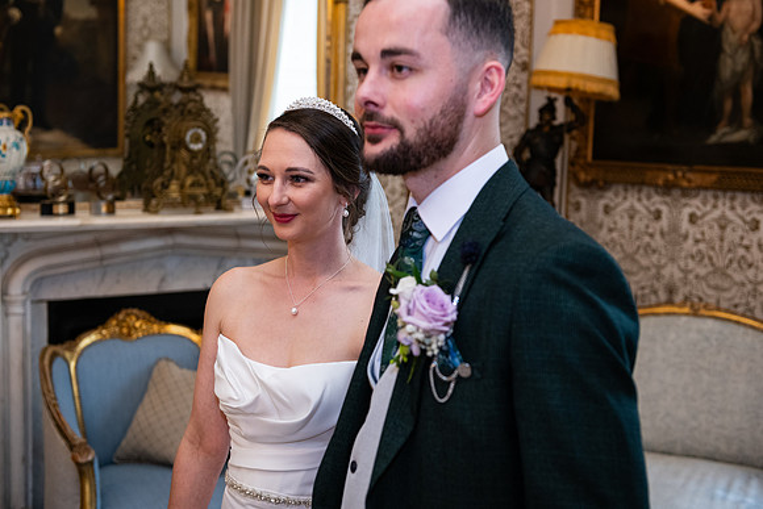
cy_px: 254
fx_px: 1018
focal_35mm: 48
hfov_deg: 41.1
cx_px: 382
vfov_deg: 28.1
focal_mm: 48
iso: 800
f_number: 3.5
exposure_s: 1/160
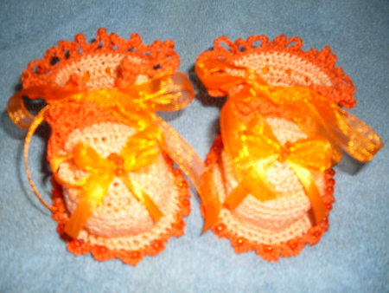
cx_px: 194
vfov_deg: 37.8
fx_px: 427
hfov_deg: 49.0
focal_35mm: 38
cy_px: 146
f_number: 2.8
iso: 100
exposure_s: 1/45
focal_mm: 6.3
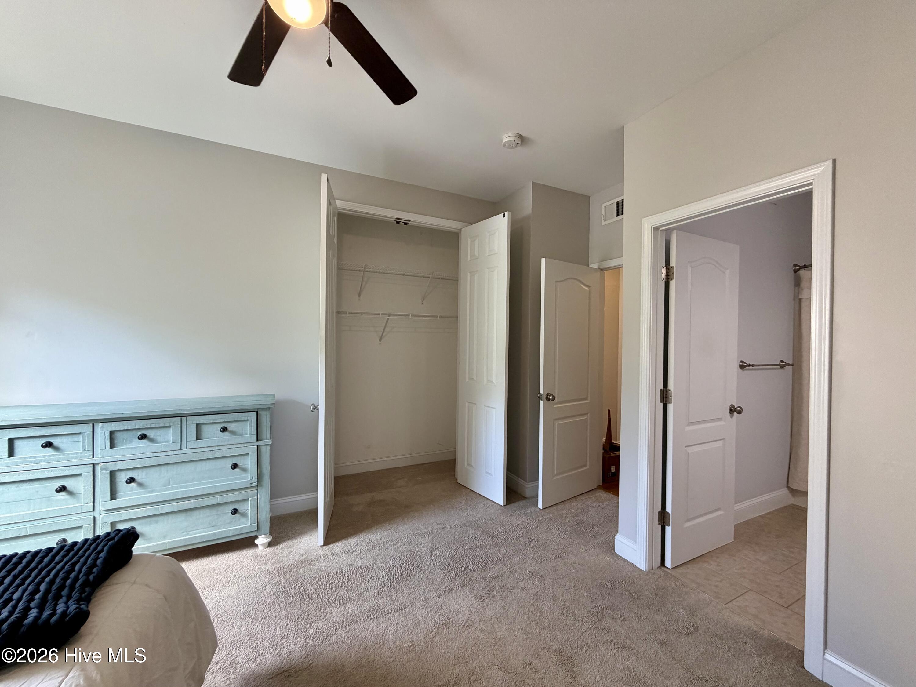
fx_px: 370
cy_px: 344
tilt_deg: +0.3
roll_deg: -0.3
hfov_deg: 102.1
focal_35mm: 14
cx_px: 458
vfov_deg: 85.7
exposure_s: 1/60
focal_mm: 2.22
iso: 200
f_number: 2.2
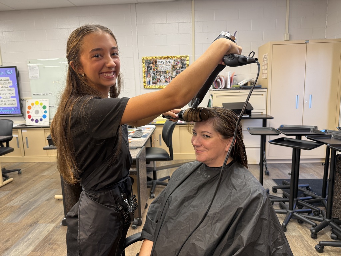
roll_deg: +1.1
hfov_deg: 71.6
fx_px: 236
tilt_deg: -9.5
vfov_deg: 56.8
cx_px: 170
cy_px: 128
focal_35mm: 24
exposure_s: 1/60
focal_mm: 6.76
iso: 125
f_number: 1.78
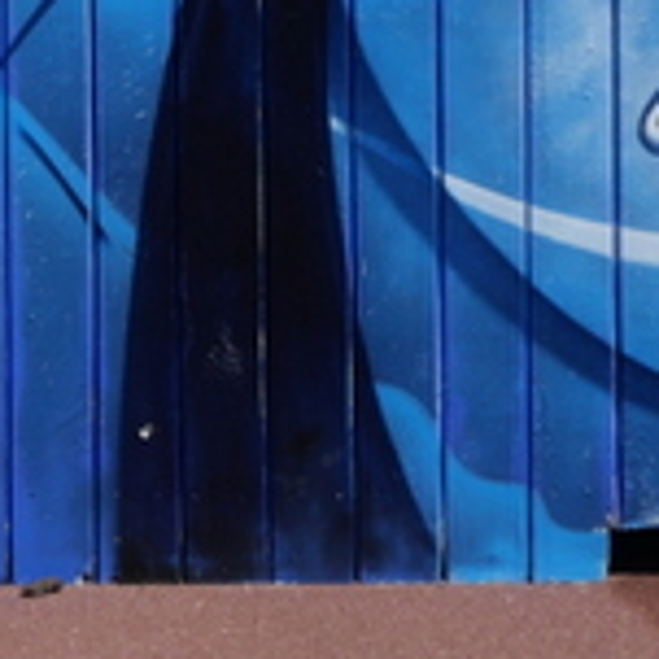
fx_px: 3640
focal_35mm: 169
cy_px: -388
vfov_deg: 10.0
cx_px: -432
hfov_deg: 9.9
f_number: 5.6
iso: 200
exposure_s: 1/1600
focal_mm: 18
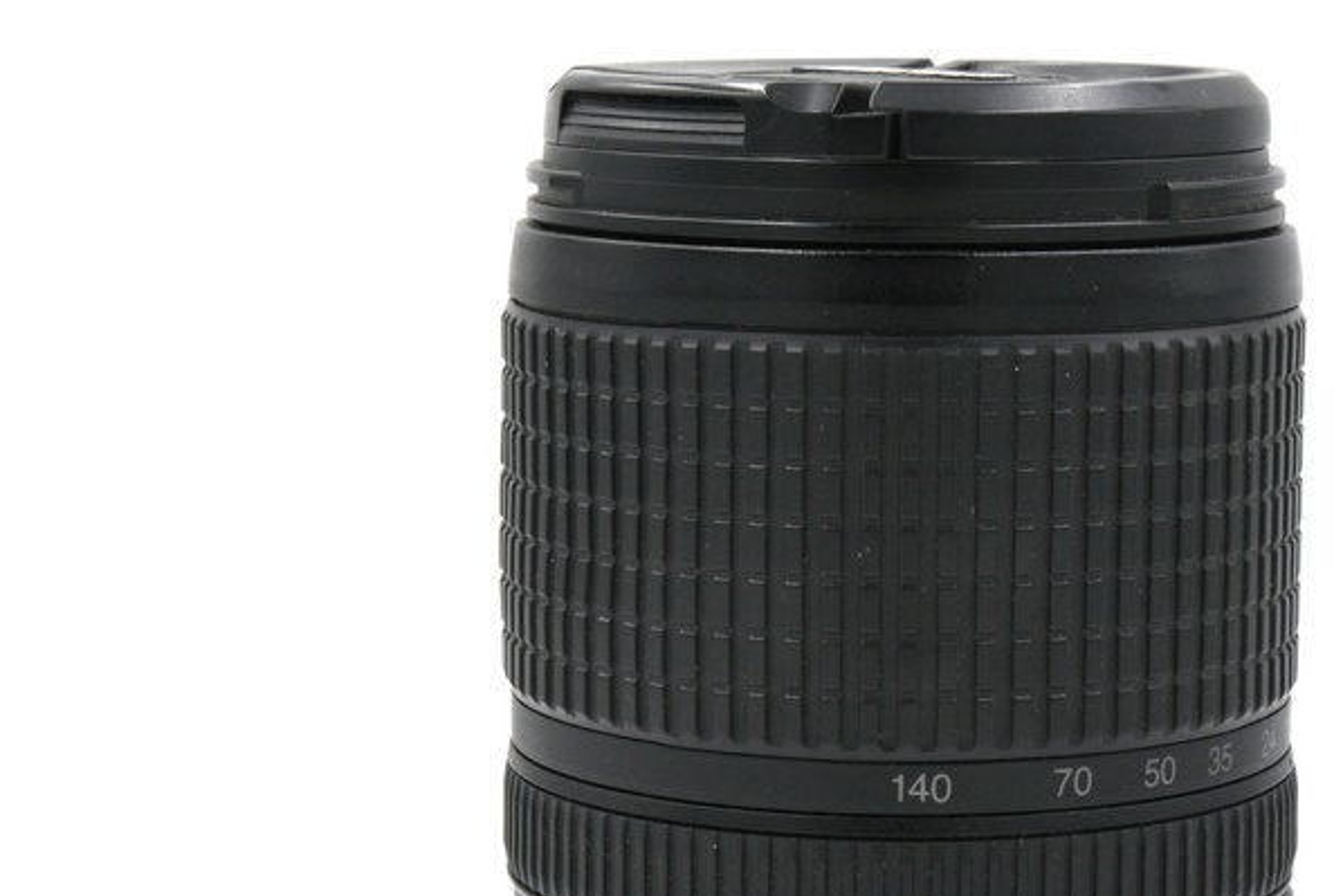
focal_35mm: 107
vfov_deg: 12.8
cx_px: 876
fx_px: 3992
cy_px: 670
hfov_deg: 19.0
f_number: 16
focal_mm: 42.5
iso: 800
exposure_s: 1/125
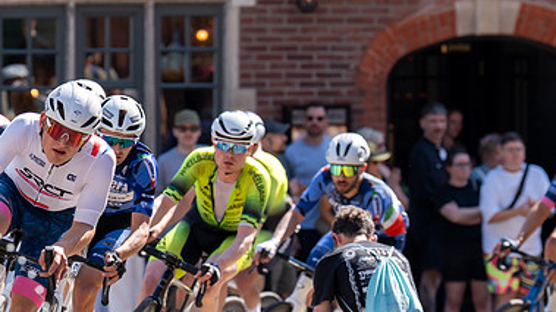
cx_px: 44
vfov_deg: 3.7
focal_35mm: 332
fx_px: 4894
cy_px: 227
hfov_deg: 6.5
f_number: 3.5
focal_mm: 133
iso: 160
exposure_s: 1/1000
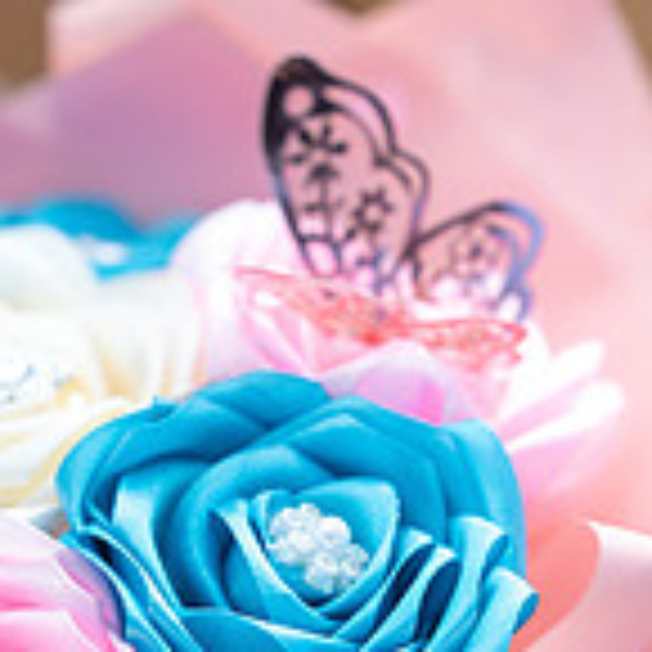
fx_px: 4773
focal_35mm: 224
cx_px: 76
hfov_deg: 7.8
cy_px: 544
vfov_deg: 7.8
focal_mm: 85
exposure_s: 1/3200
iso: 400
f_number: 2.8
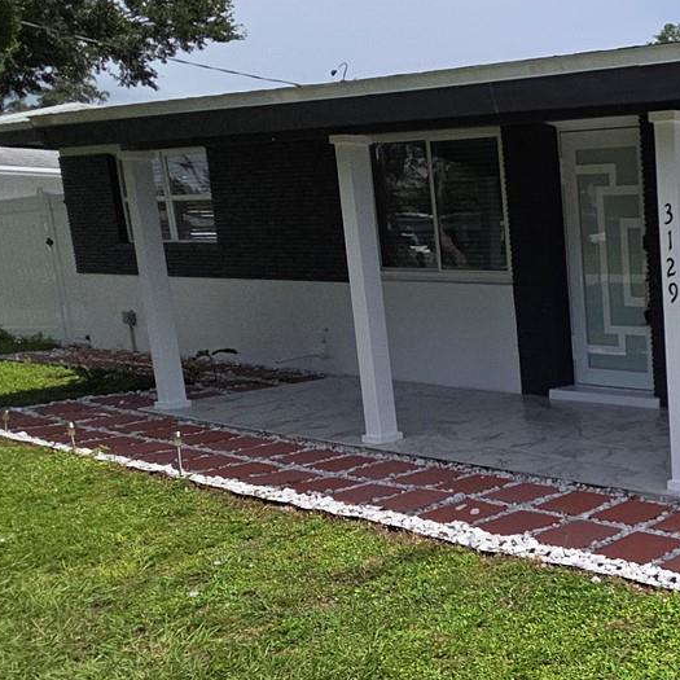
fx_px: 778
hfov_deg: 33.6
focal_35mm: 35
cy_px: 380
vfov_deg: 47.1
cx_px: 894
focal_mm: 2.2
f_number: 2.2
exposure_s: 1/3220
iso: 50
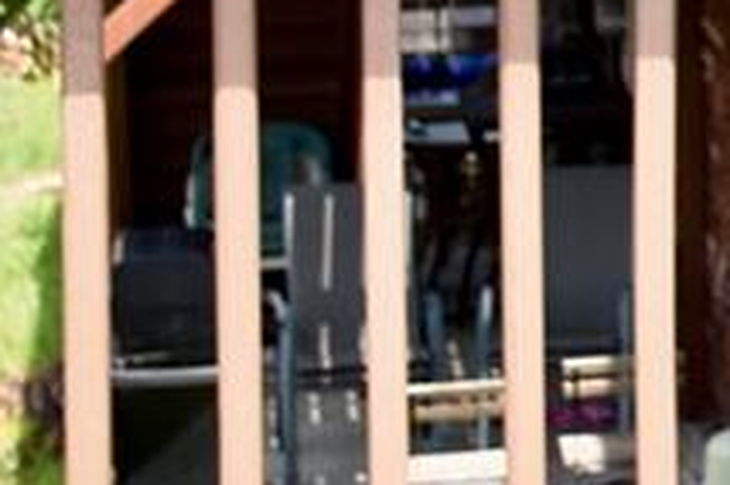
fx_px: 5001
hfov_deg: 7.2
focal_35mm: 247
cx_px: 2371
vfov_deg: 5.4
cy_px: -475
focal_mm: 22
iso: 100
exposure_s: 1/160
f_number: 6.3
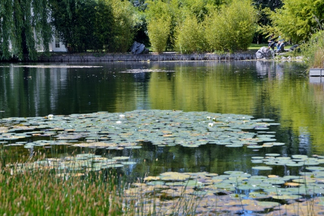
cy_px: 108
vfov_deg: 15.2
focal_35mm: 90
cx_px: 162
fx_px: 810
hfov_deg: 22.6
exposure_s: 1/125
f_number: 5.6
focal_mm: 60
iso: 125
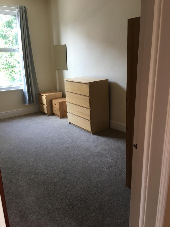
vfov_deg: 61.7
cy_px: 114
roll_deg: +1.7
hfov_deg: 48.2
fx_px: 190
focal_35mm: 29
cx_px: 85
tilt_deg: -15.3
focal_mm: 4.15
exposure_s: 1/33
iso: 40
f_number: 2.2
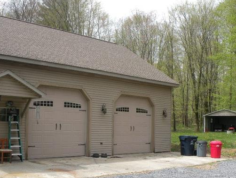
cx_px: 79
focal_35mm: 43
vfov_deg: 33.4
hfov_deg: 43.2
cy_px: 117
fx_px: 293
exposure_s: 1/208
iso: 64
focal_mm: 4.7
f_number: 5.6
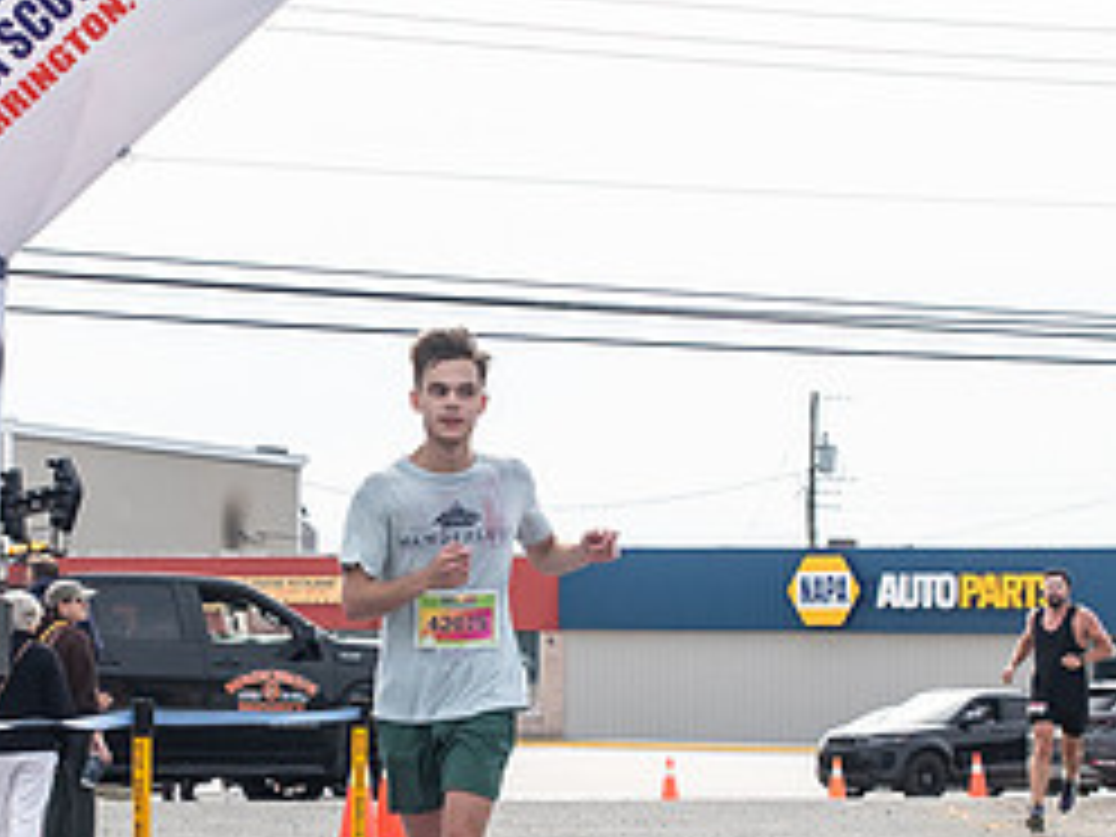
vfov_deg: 11.3
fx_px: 4223
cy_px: 545
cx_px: 373
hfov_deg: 15.0
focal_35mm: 131
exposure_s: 1/3200
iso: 800
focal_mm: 35
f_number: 4
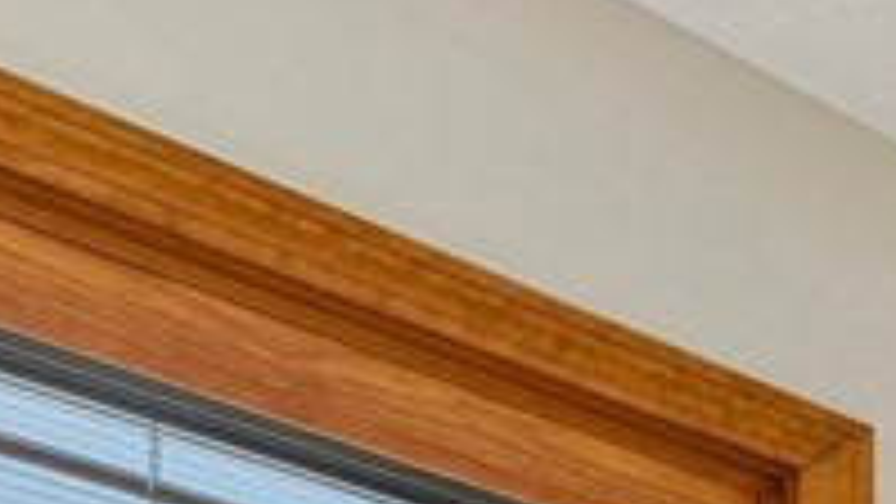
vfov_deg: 10.8
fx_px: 1901
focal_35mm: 80
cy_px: 1469
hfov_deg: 17.3
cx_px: 1887
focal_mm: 14
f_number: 5.6
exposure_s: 1/40
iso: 200
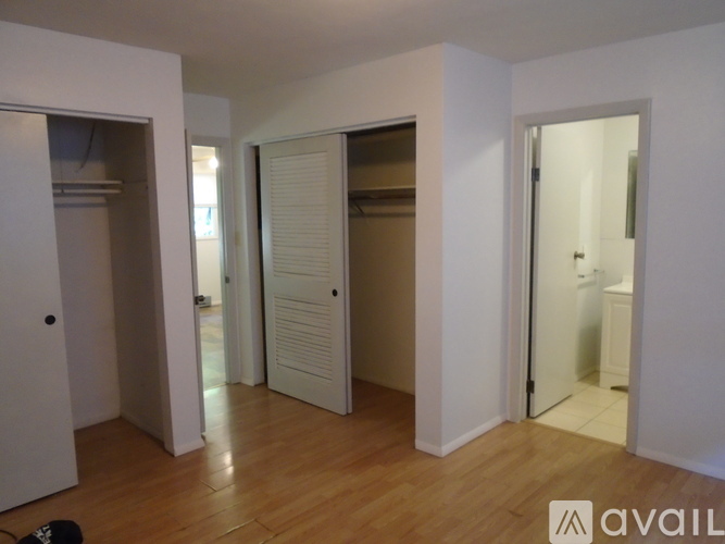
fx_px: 544
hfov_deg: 67.3
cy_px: 272
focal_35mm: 26
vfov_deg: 53.0
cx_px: 362
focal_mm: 4.6
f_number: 3.2
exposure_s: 1/30
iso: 400
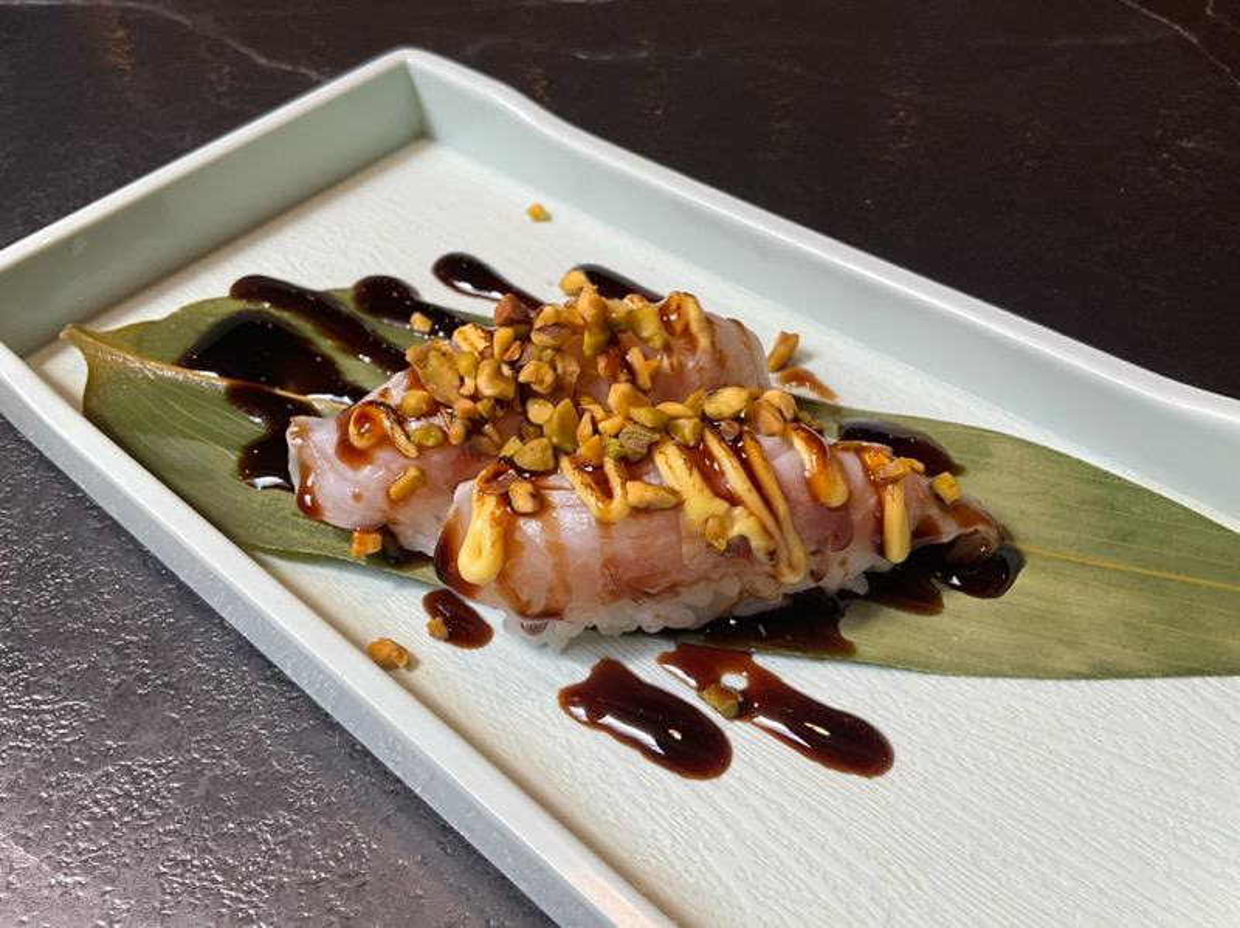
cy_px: 464
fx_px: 1038
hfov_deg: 61.7
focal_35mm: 29
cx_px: 620
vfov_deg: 48.2
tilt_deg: -46.3
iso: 40
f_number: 1.8
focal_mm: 3
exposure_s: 1/100
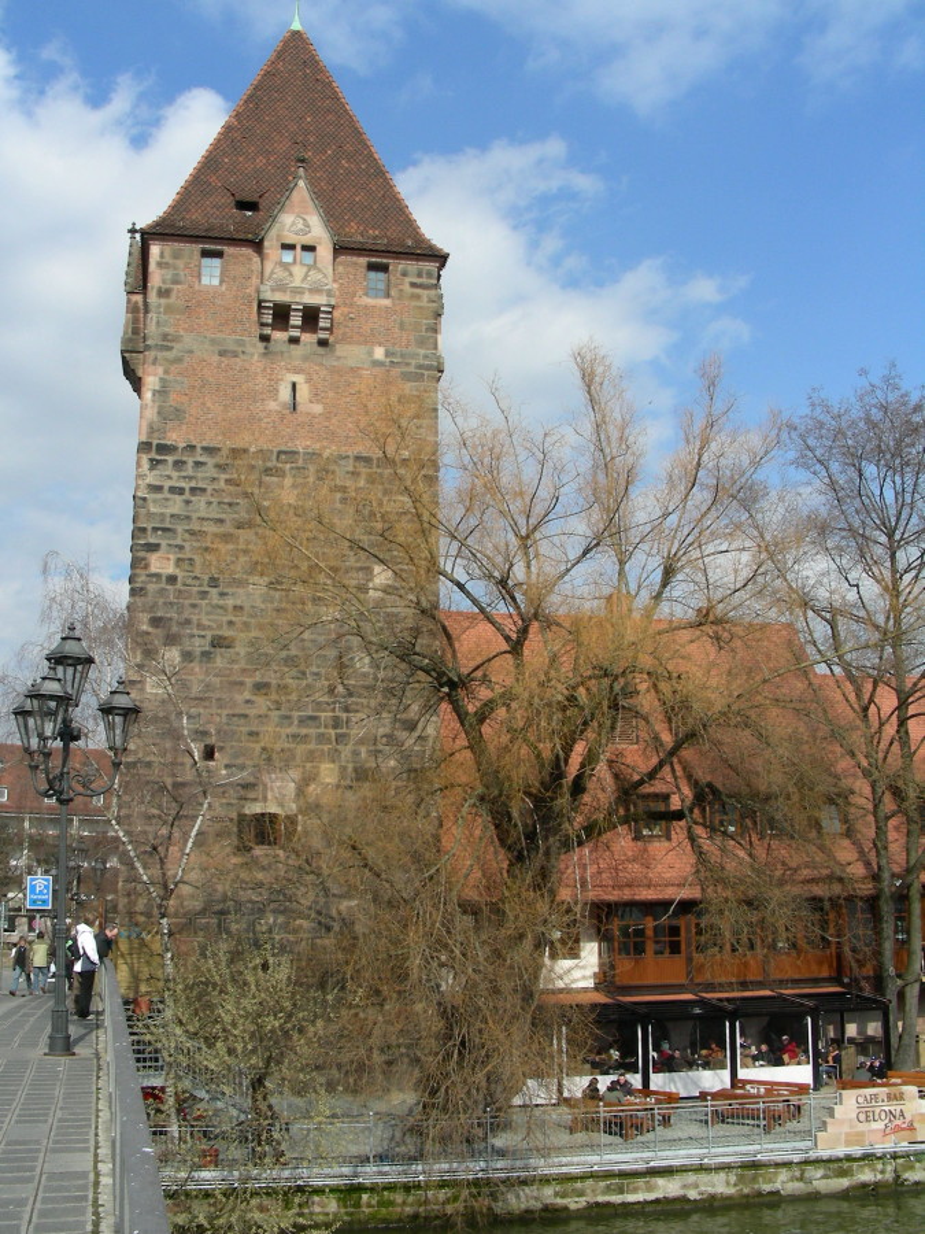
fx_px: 1354
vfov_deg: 49.0
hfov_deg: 37.7
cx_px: 462
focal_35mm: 38
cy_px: 617
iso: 50
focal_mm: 6.3
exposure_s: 1/412
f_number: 5.6
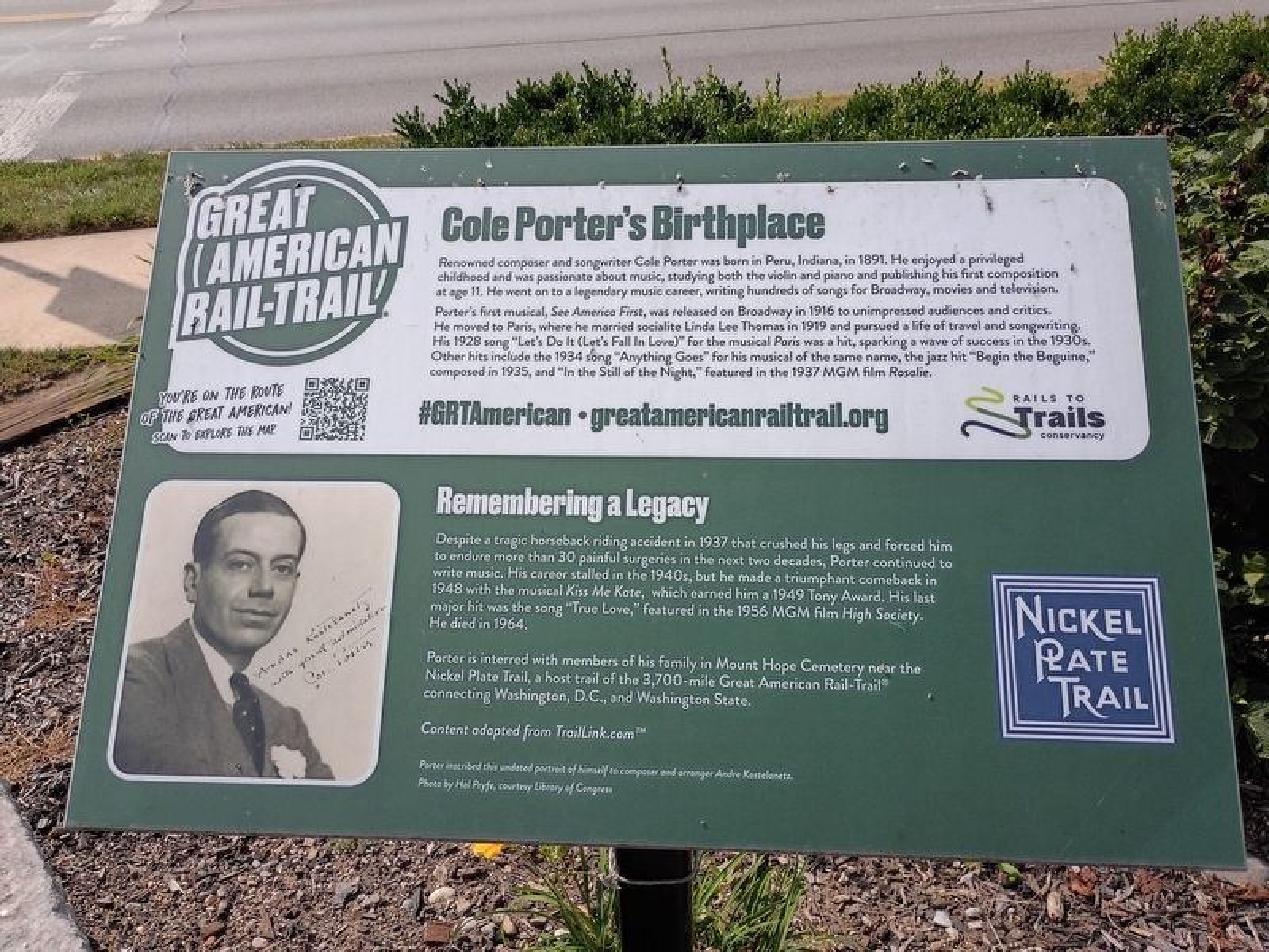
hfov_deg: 61.7
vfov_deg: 48.2
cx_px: 634
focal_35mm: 29
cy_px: 476
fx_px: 1063
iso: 104
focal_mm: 4.27
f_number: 1.8
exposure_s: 1/1142
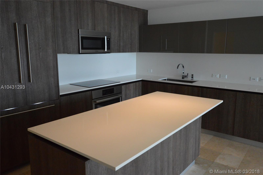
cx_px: 132
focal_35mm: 30
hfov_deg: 62.0
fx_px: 219
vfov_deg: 43.5
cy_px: 88
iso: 2200
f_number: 3.5
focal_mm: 20
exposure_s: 1/500
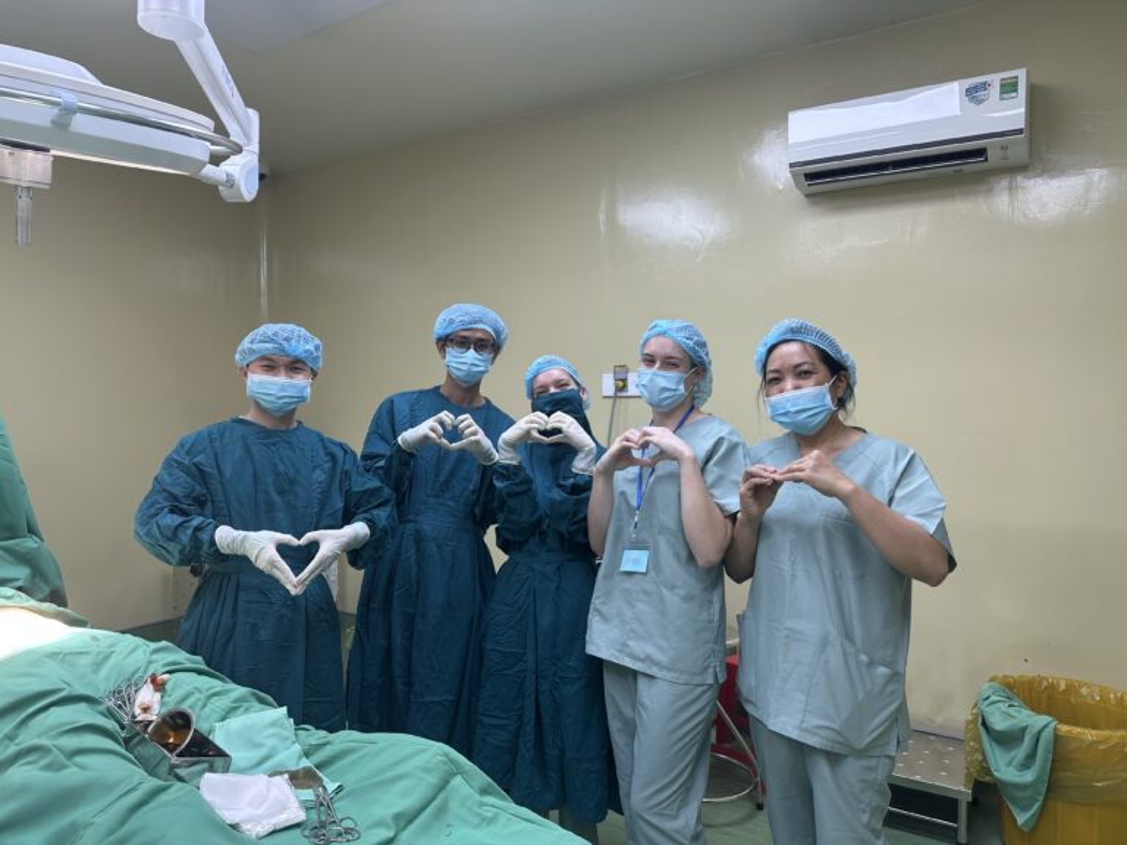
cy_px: 422
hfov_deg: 71.6
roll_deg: -0.1
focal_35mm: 24
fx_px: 781
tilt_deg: -0.9
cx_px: 564
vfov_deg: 56.8
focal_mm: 6.86
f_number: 1.78
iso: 64
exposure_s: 1/100
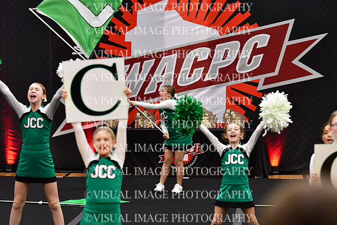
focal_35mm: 180
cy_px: 112
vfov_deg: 7.6
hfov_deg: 11.4
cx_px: 168
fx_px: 1685
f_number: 3.5
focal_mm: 120
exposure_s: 1/500
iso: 4000
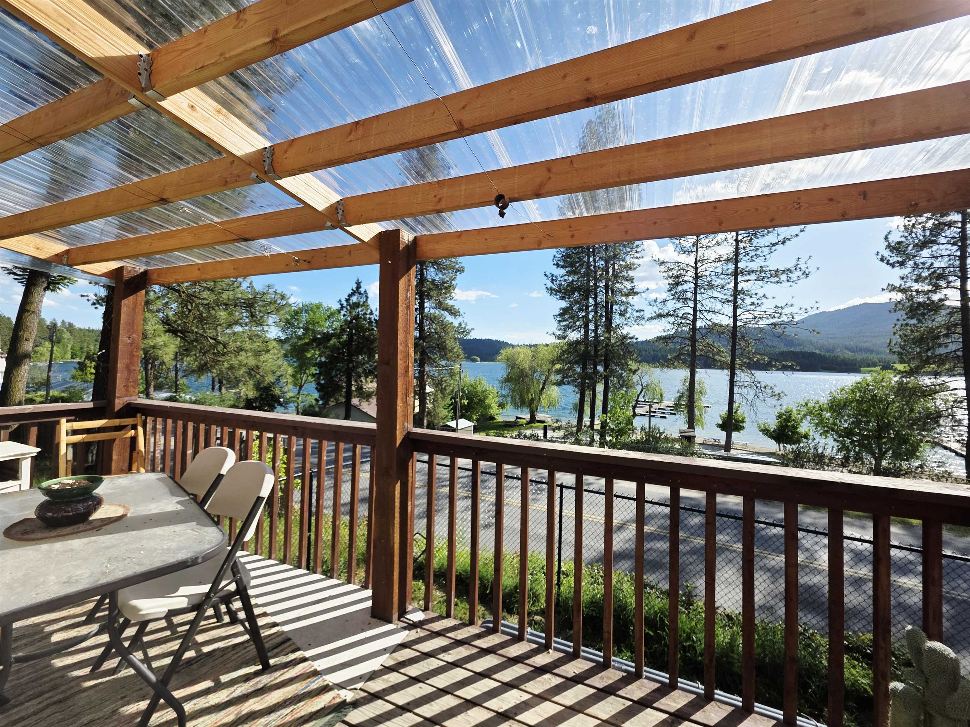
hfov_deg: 106.2
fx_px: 364
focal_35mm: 13
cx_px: 485
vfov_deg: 89.9
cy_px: 364
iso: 40
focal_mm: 2.2
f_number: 1.9
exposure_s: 1/1667
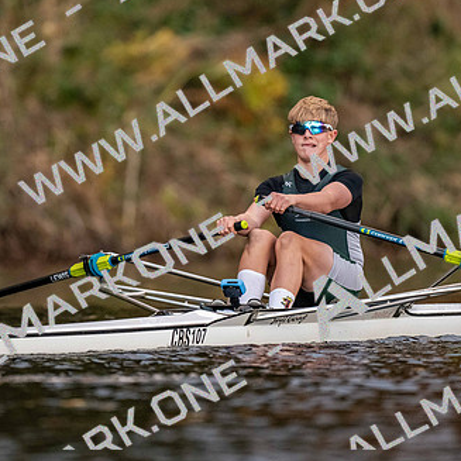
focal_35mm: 905
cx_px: 192
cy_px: 209
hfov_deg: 1.9
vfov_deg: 1.9
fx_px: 13636
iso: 5000
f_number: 4
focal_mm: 600
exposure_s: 1/2000
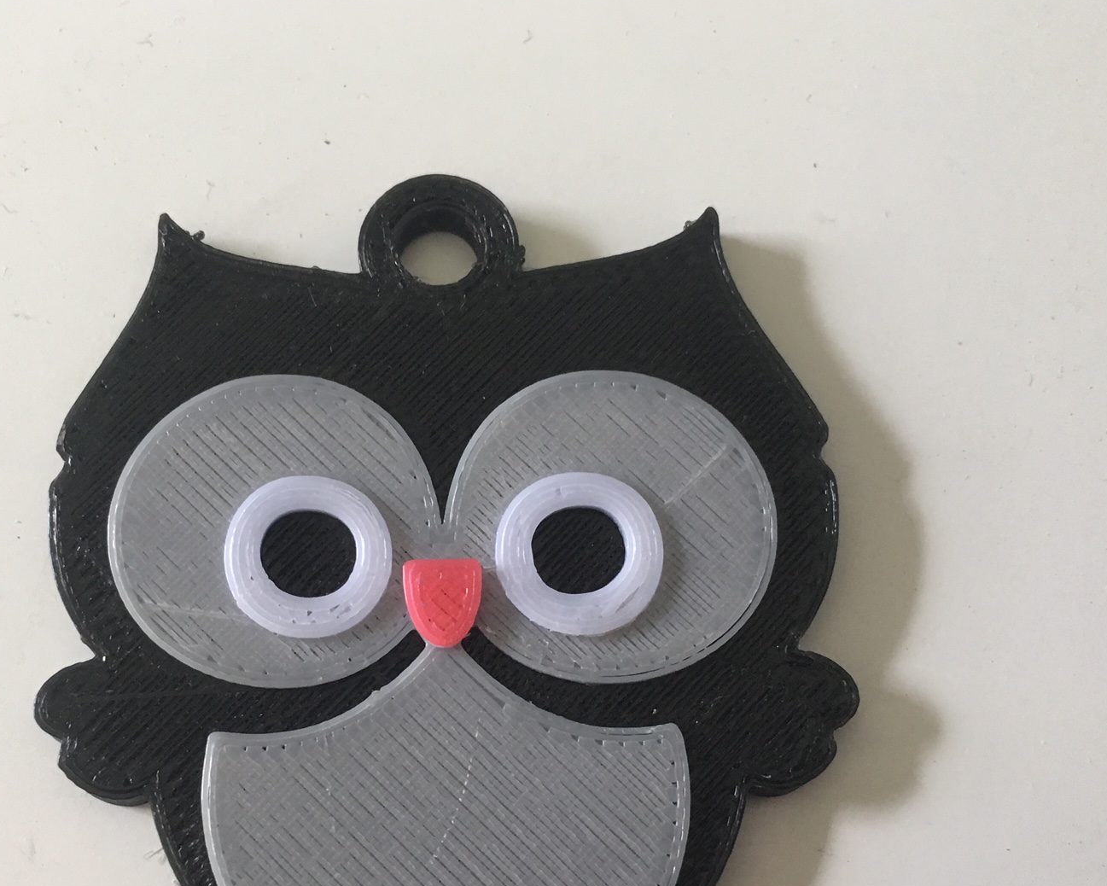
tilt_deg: -77.6
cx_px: 444
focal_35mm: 44
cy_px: 606
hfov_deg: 41.8
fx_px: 1442
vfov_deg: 33.8
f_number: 2.2
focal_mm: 4.15
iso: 64
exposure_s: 1/33
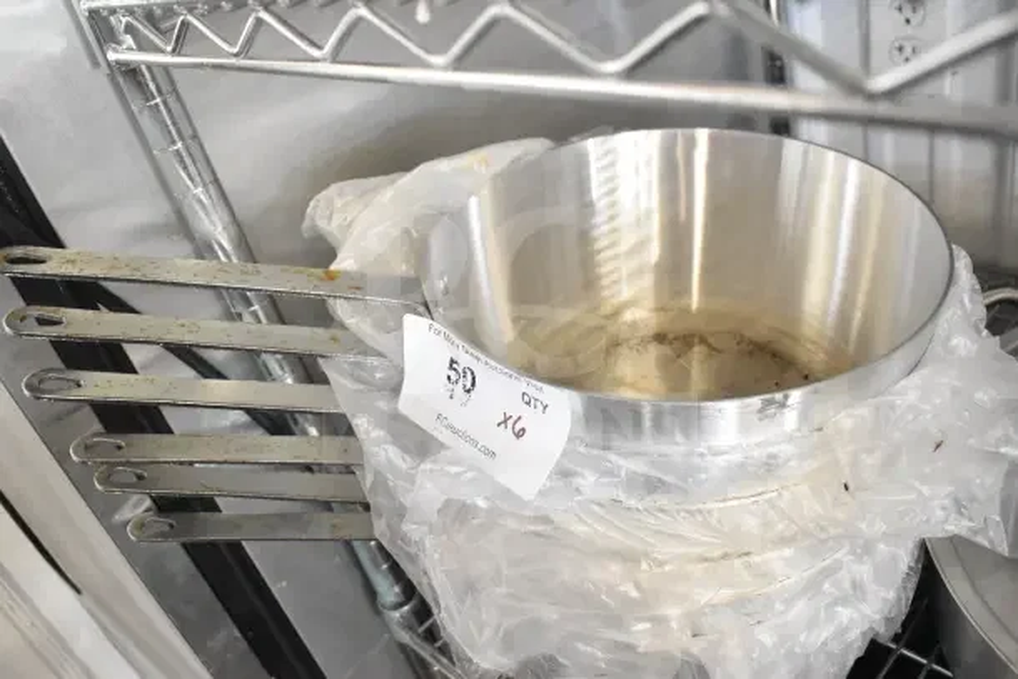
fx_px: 848
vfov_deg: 43.6
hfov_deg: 61.9
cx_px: 509
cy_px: 340
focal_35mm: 30
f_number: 5
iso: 6400
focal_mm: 20
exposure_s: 1/100
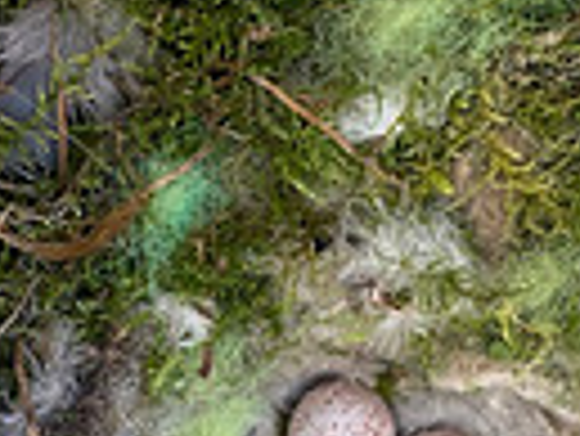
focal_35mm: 91
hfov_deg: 21.4
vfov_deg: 15.8
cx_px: 153
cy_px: 481
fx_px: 1526
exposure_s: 1/117
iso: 125
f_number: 1.8
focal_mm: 4.25
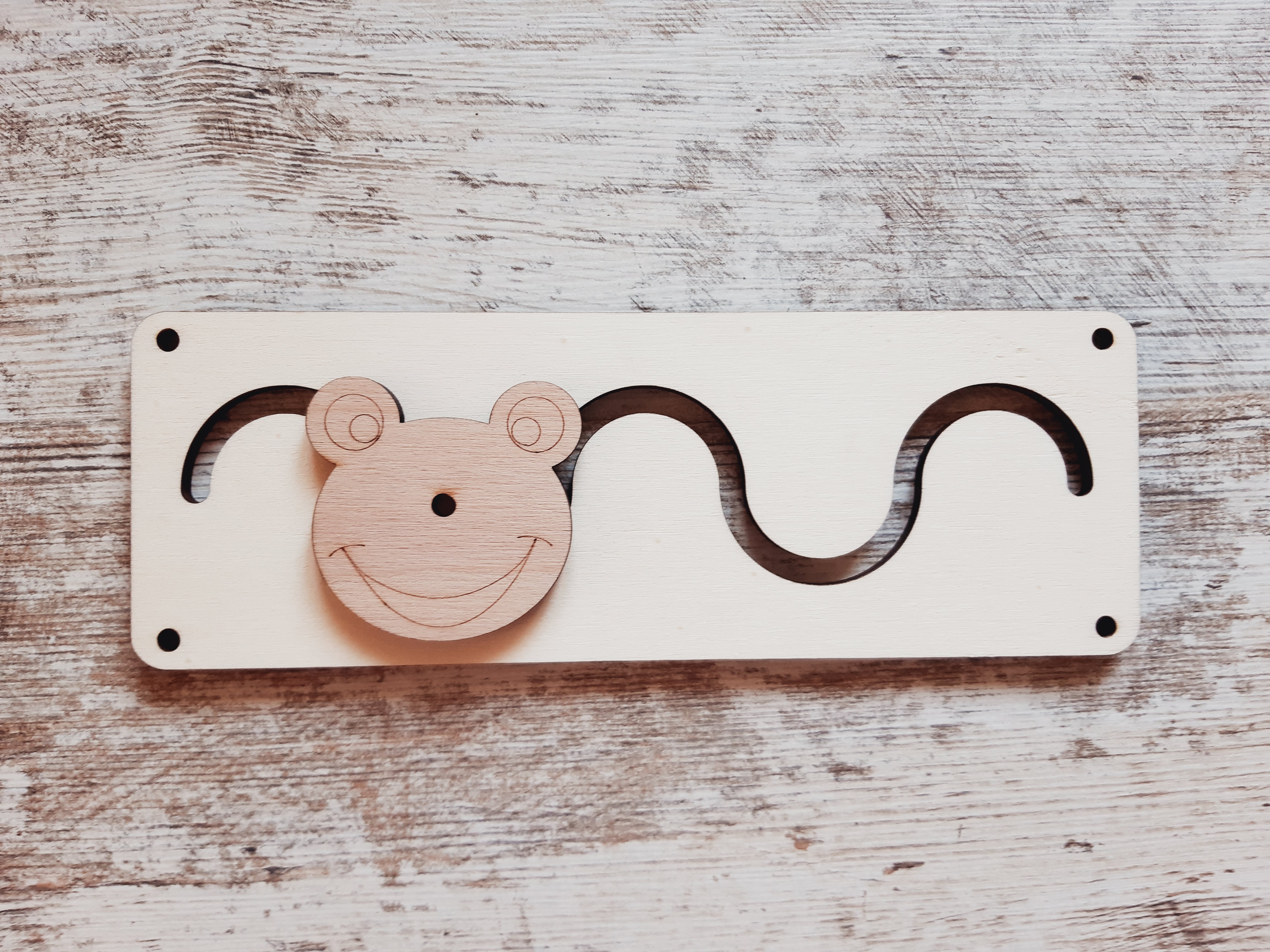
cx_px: 635
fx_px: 954
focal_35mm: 26
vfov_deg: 53.1
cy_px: 476
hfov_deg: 67.3
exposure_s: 1/33
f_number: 1.7
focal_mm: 3.92
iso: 64
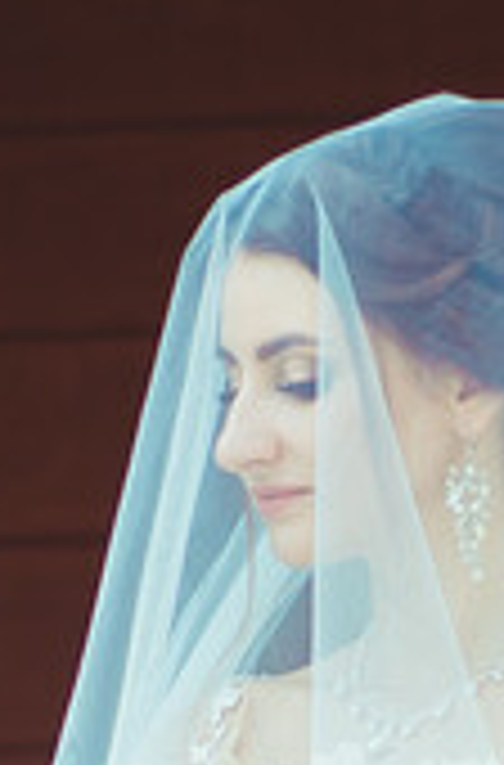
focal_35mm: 394
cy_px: 947
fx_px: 8342
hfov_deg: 3.5
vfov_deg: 5.2
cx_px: 328
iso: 100
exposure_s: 1/640
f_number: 2.2
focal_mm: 50
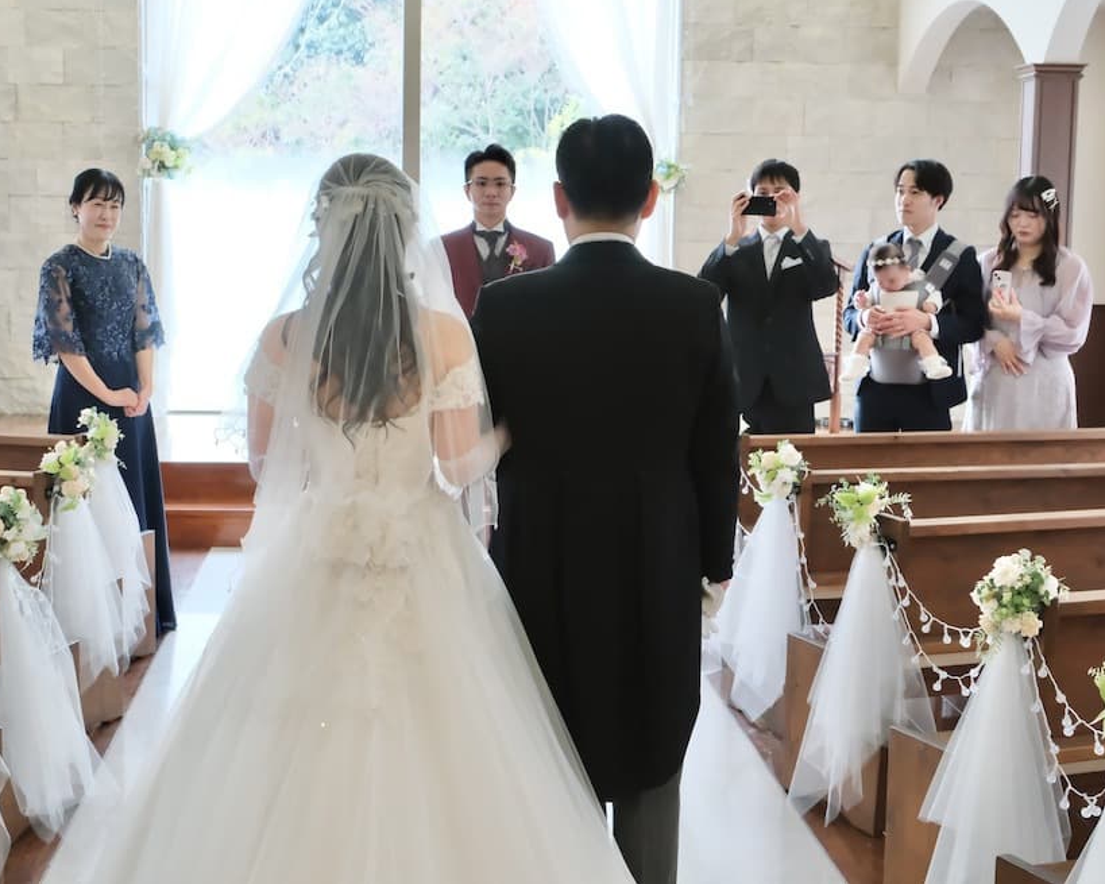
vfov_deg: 27.6
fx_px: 1798
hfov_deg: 34.1
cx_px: 510
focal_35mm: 55
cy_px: 435
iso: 3200
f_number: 5.6
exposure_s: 1/160
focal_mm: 32
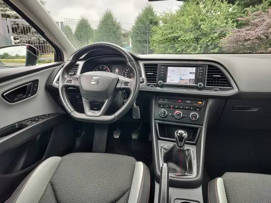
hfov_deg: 73.9
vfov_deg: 58.9
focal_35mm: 23
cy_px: 102
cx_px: 136
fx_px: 180
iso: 102
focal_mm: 5.56
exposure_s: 1/100
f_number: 1.8
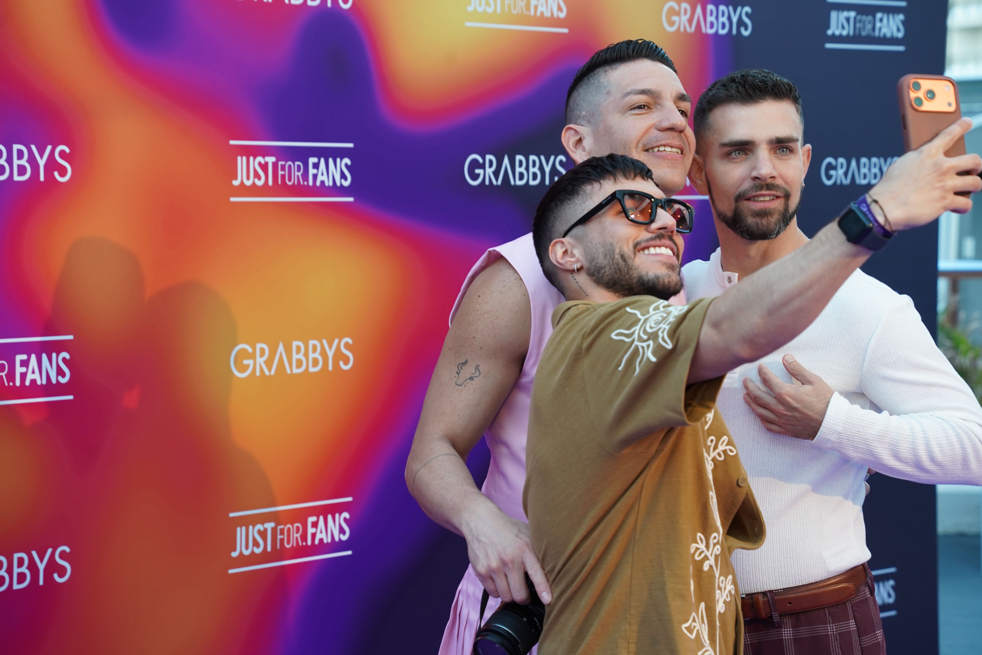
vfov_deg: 13.4
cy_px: 328
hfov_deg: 20.0
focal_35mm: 102
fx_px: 2782
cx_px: 491
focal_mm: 102
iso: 1250
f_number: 6.3
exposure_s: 1/125
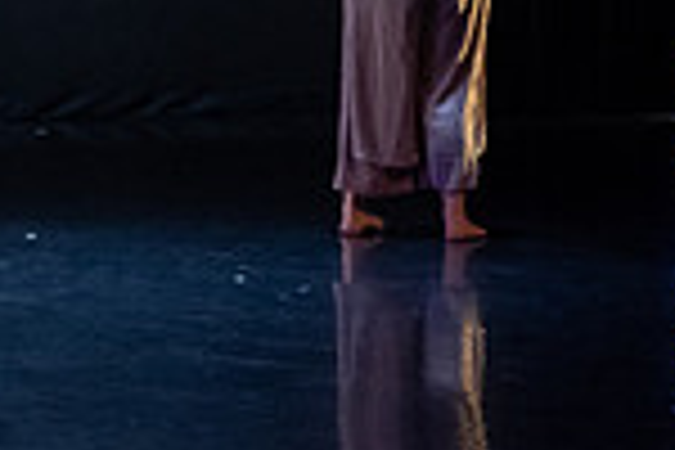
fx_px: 4068
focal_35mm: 217
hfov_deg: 9.4
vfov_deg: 6.2
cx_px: -76
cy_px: -322
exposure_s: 1/400
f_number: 3.2
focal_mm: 56
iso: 4000
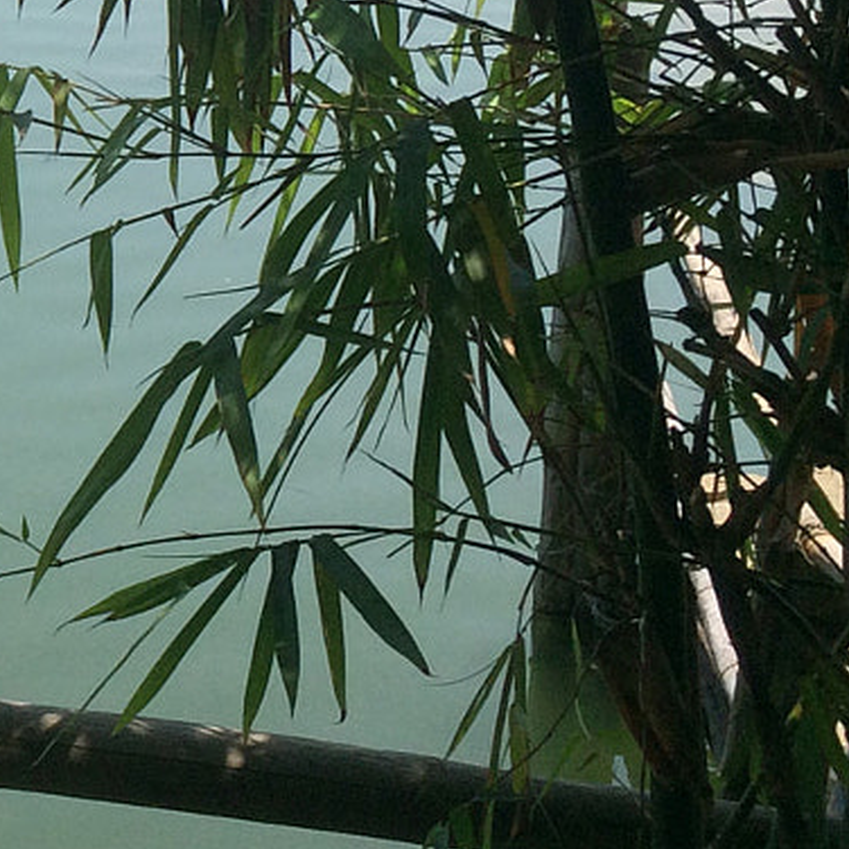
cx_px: -594
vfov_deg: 15.7
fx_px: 3025
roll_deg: +0.4
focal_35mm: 109
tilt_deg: -12.2
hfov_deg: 14.4
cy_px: 5
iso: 32
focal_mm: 4.15
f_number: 2.2
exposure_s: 1/2415
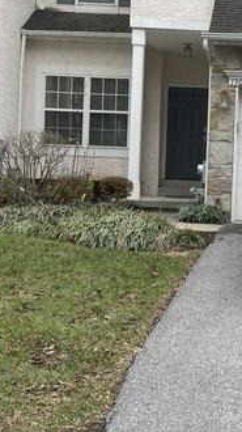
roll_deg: -2.4
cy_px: 173
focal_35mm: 66
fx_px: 755
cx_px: 263
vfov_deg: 31.8
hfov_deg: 17.6
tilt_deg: -1.2
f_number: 1.6
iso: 50
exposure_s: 1/355
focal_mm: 5.1
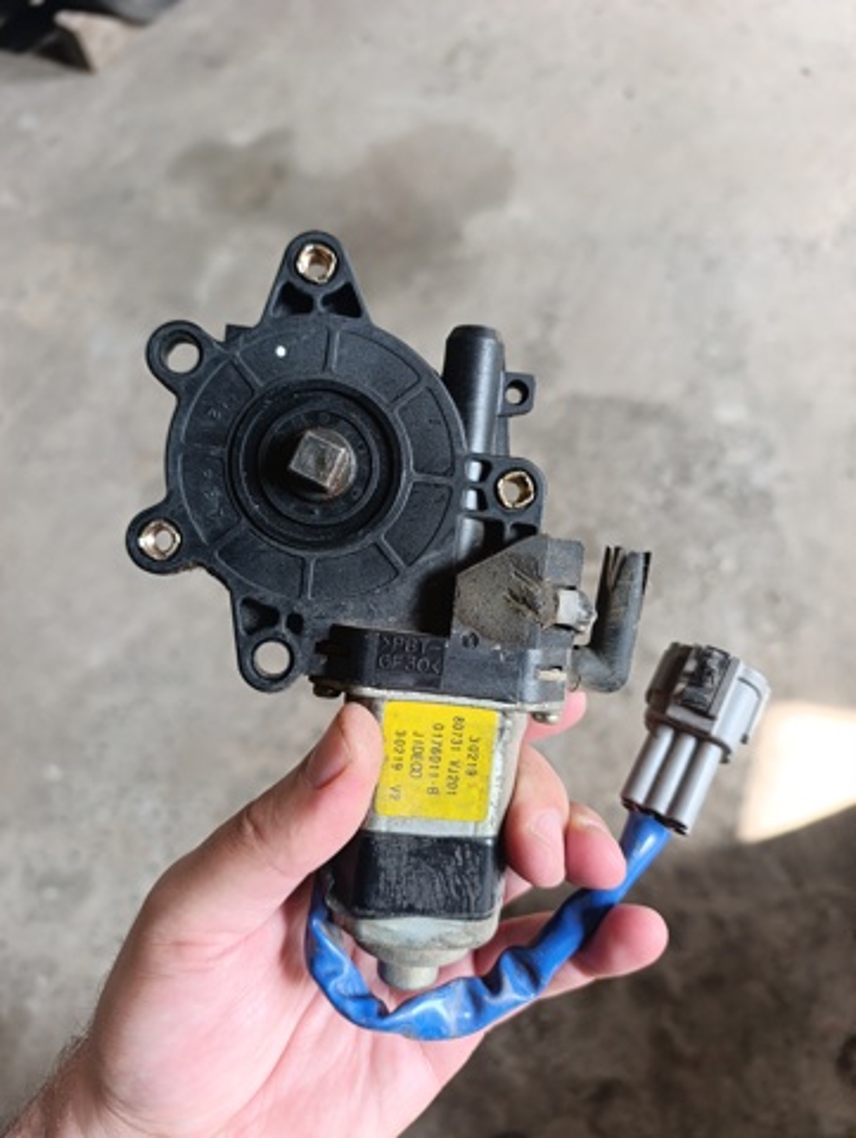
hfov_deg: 59.0
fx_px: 757
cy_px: 569
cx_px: 428
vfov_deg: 73.9
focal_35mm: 23
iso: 400
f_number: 1.6
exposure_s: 1/100
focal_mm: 6.14
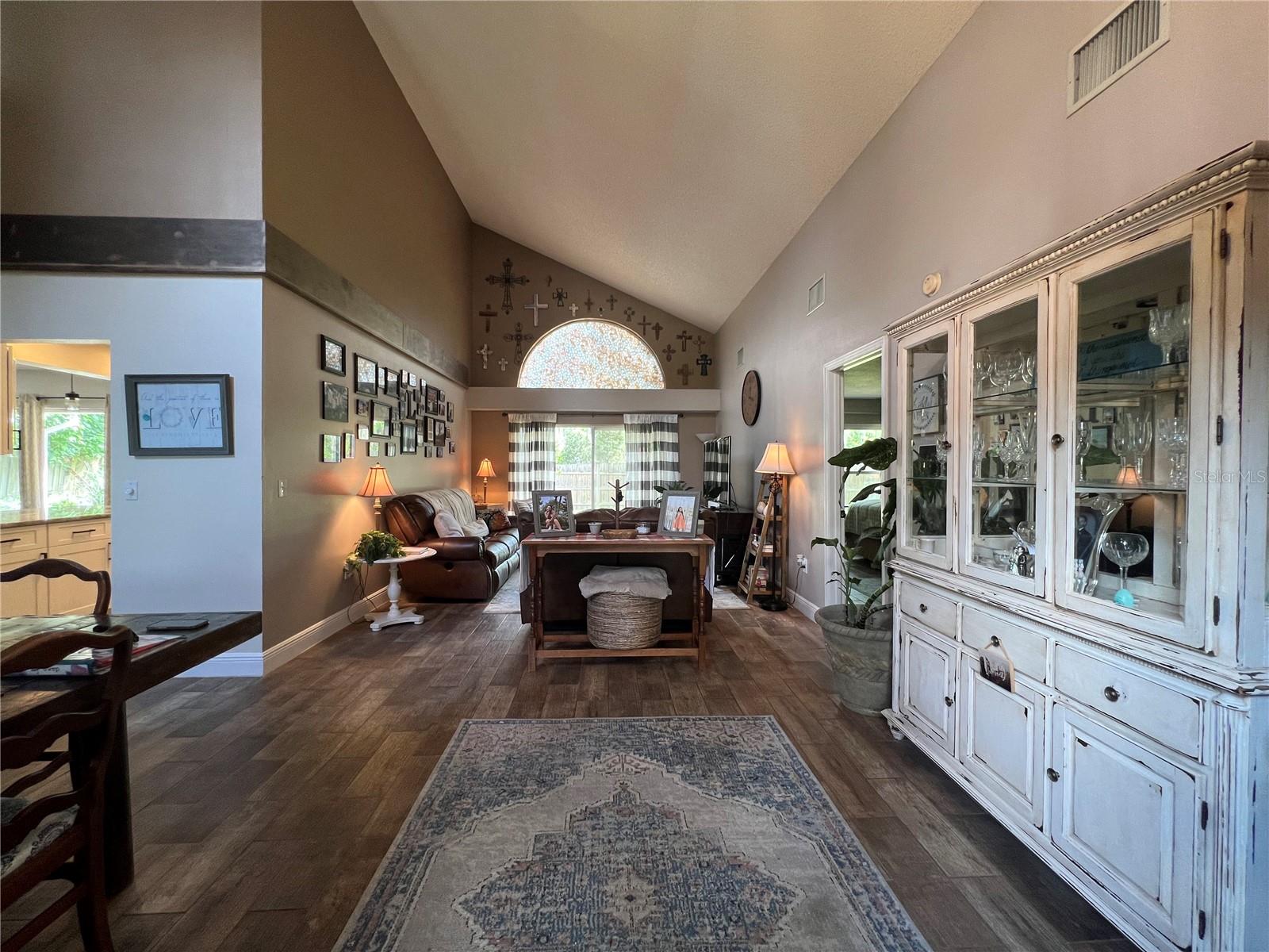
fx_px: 477
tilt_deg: -1.7
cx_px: 634
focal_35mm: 13
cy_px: 476
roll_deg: -0.3
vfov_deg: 89.9
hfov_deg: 106.2
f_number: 1.8
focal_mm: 1.57
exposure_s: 1/60
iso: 160
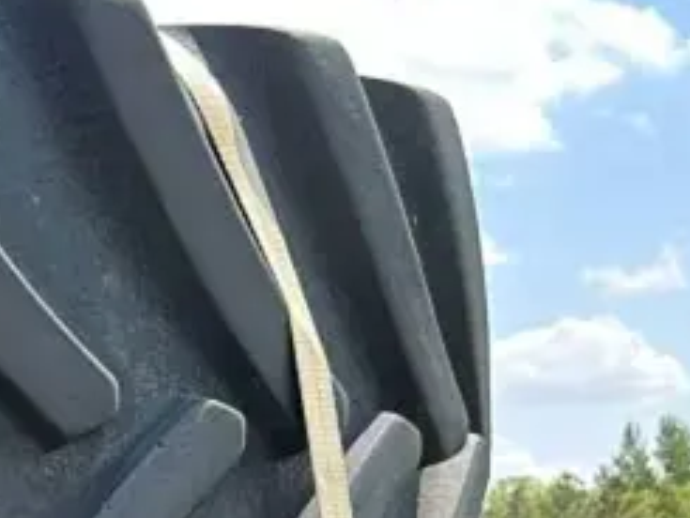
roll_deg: -0.2
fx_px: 1875
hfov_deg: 19.0
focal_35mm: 94
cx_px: -248
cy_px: 805
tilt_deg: -7.4
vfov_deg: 14.5
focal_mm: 6.86
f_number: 1.78
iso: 80
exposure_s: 1/1083
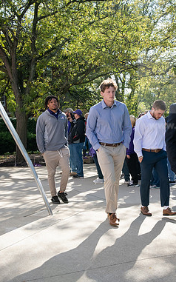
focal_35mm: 59
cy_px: 141
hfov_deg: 21.9
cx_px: 115
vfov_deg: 34.6
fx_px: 453
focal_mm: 38
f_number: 6.3
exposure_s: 1/640
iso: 400
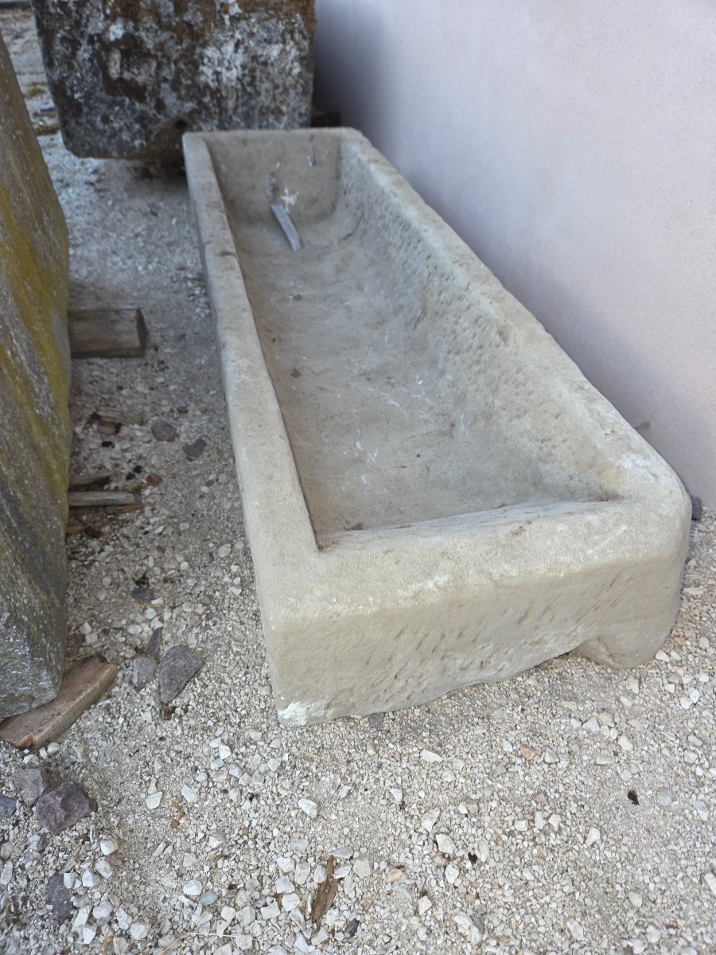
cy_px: 478
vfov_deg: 73.9
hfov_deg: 58.9
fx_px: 634
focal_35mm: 23
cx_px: 358
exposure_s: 1/60
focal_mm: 5.4
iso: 50
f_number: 1.8
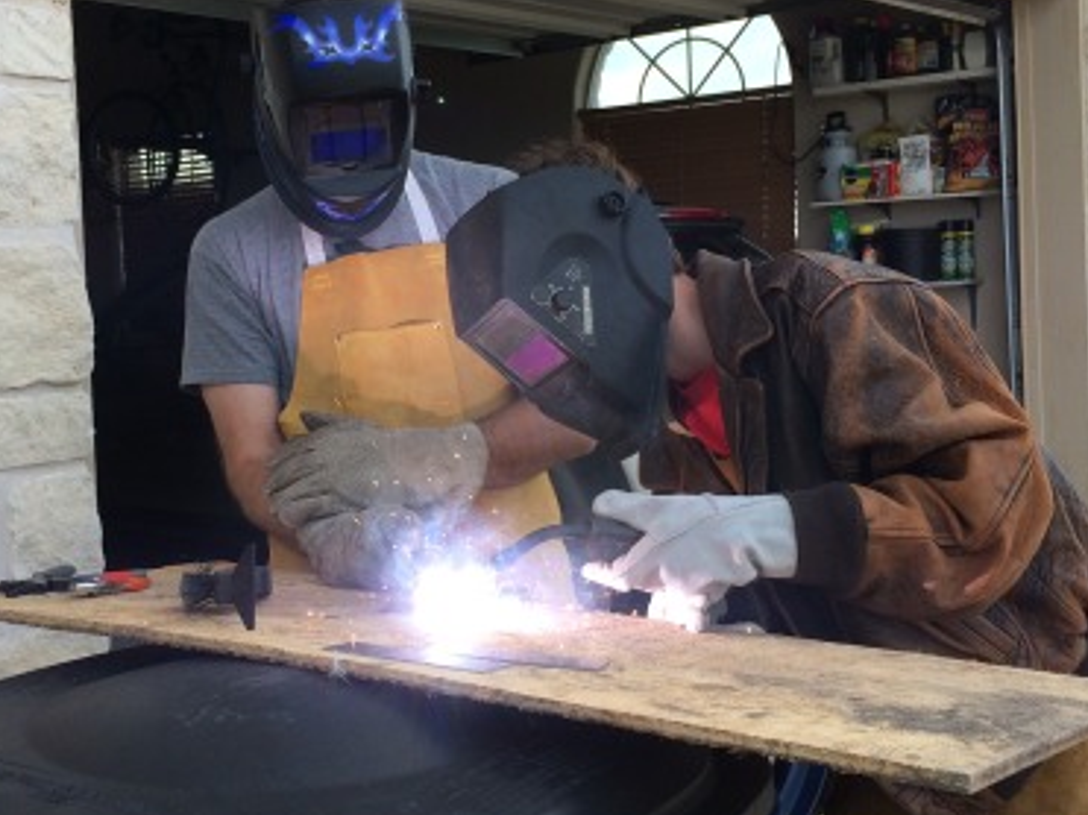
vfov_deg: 29.0
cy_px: 343
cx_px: 449
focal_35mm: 50
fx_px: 1571
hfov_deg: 38.1
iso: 32
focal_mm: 4.15
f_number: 2.2
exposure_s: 1/398
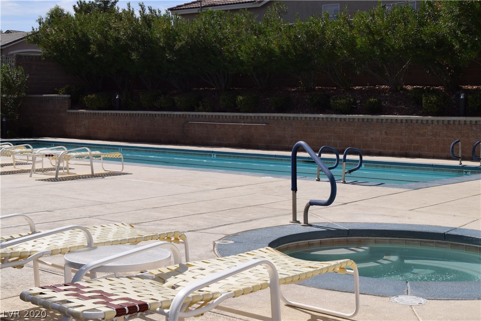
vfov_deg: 25.1
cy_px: 160
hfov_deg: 36.9
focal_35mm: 54
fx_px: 721
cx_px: 240
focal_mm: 36
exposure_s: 1/200
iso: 100
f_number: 13
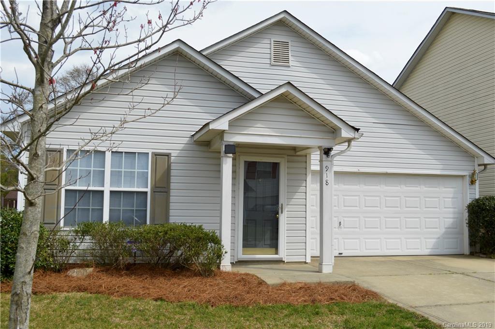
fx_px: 494
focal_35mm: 36
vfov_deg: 36.8
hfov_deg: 53.2
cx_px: 248
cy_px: 164
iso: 100
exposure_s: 1/320
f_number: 9
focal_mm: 24
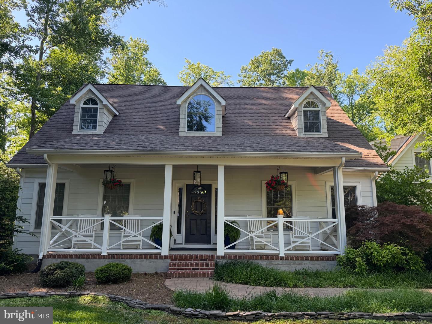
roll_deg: -0.6
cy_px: 162
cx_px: 216
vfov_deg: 56.8
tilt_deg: +8.6
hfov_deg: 71.6
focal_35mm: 24
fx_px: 300
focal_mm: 6.76
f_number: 1.78
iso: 100
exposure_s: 1/689
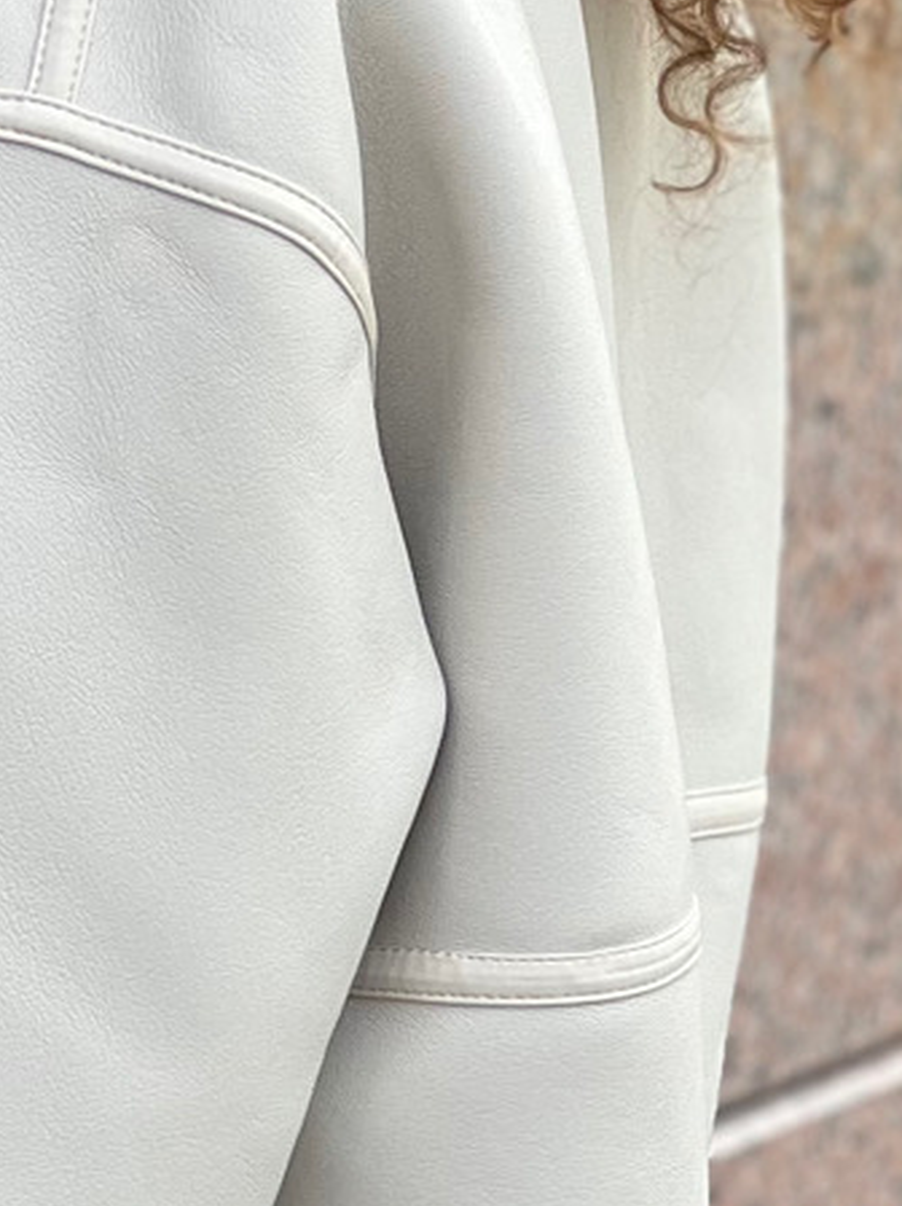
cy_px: 445
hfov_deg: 5.1
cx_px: -105
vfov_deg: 6.8
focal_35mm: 293
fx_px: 10194
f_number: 2.8
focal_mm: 9
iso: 25
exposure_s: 1/121
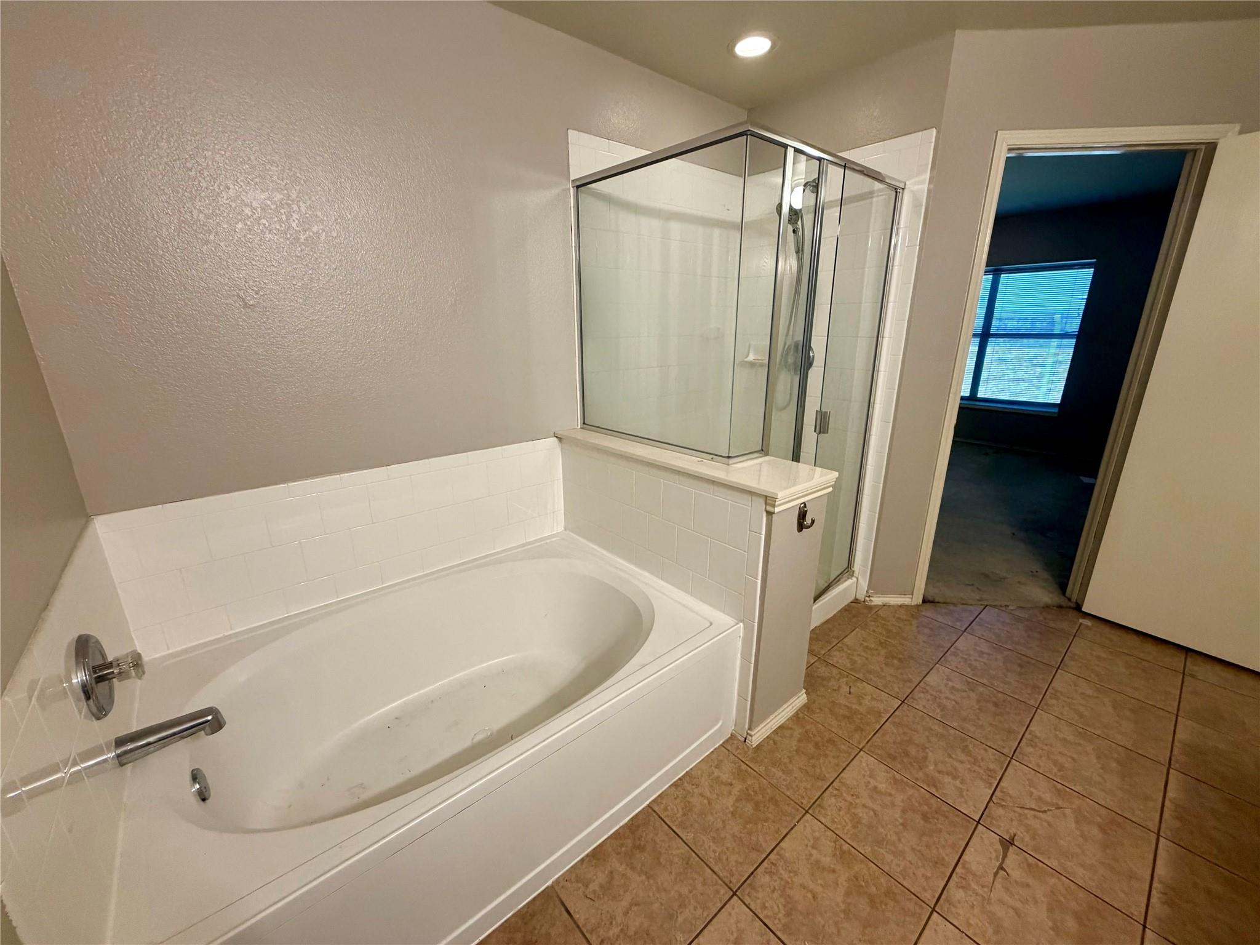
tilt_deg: -16.7
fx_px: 510
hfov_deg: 102.1
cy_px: 472
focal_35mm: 14
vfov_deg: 85.7
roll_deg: +0.3
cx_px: 630
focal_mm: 2.22
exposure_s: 1/120
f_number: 2.2
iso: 320
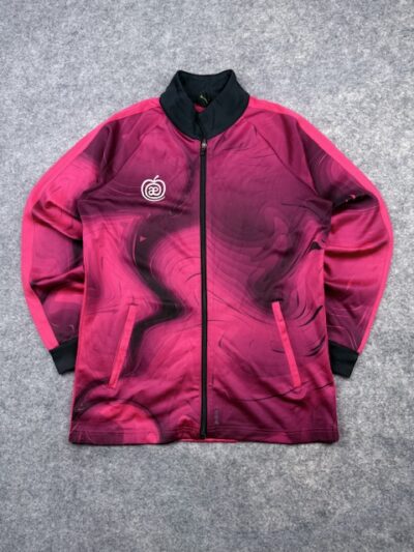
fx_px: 383
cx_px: 207
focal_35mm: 24
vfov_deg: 71.6
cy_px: 276
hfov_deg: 56.8
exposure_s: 1/100
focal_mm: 6.76
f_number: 1.78
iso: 80
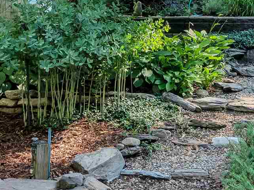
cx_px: 247
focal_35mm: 74
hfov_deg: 25.2
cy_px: -53
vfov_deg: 18.6
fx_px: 543
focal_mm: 16
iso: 800
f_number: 8
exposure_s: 1/125
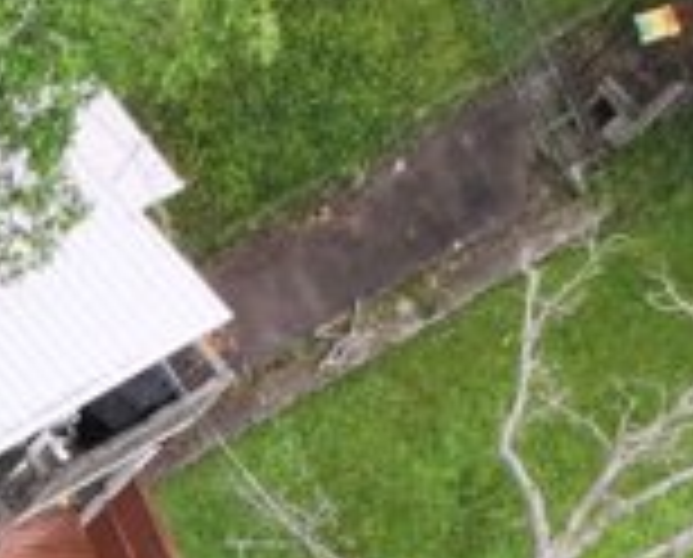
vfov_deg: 7.5
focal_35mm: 182
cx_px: -1850
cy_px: 1694
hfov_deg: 7.9
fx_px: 3742
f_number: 2.8
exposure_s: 1/1000
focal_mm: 12.29
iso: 160
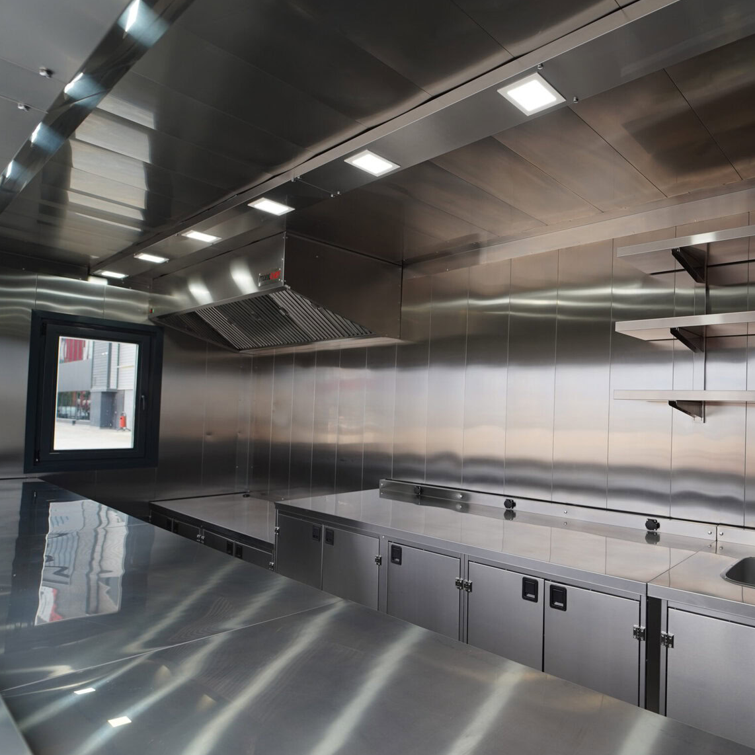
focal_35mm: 20
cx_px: 561
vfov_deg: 74.8
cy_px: 400
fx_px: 494
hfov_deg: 70.1
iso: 250
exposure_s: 1/160
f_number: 4
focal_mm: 14
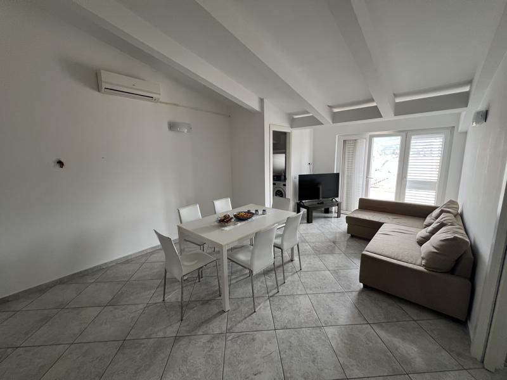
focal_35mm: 13
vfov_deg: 89.9
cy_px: 190
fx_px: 190
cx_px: 254
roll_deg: +1.3
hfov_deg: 106.2
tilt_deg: -9.7
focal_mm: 1.57
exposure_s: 1/99
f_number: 1.8
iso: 200
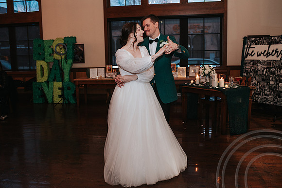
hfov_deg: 52.5
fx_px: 286
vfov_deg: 36.3
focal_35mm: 37
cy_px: 92
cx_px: 135
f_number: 3.2
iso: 800
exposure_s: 1/200
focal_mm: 35
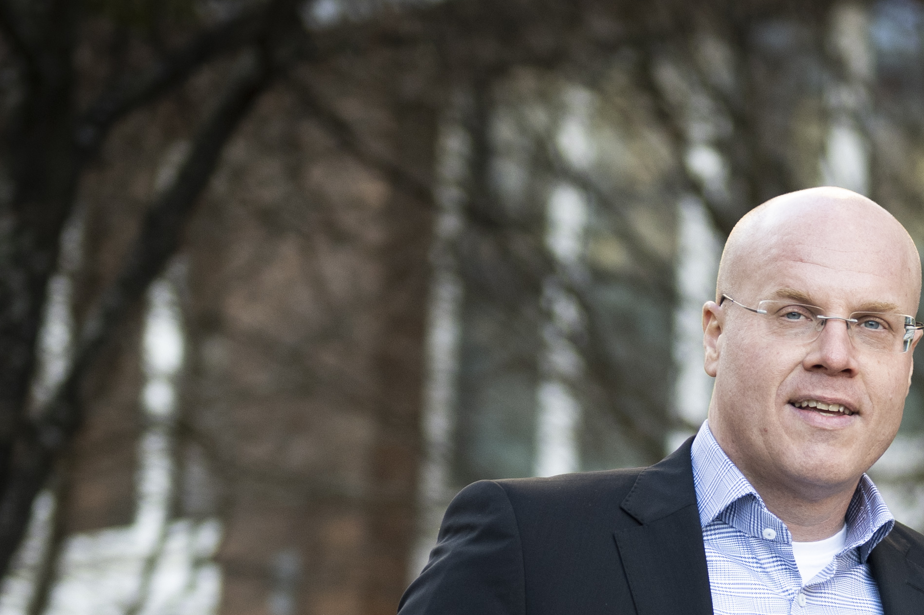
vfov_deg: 6.4
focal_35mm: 214
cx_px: 824
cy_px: 756
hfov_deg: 9.6
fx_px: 5491
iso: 320
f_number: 1.8
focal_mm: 50
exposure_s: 1/500
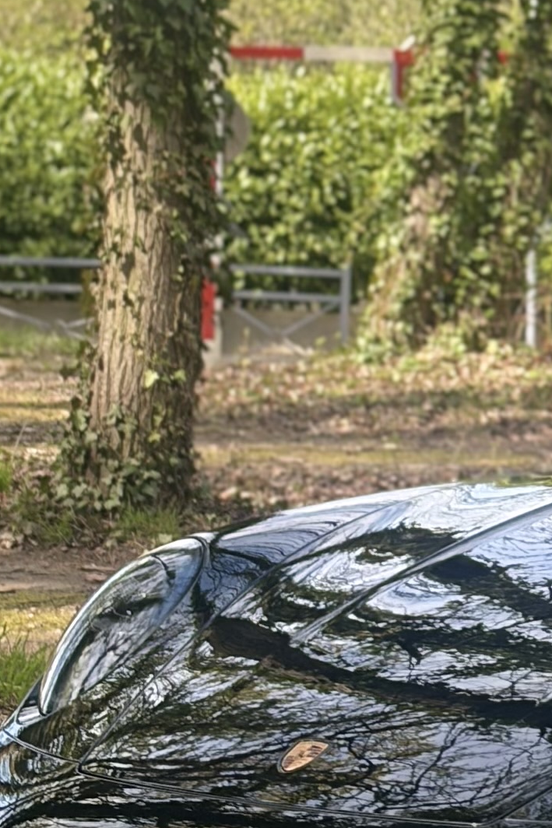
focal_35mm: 205
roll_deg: -0.8
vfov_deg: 10.0
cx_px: 1010
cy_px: 244
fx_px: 4716
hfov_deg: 6.5
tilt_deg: -0.9
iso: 50
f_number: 1.6
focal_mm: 5.96
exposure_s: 1/492
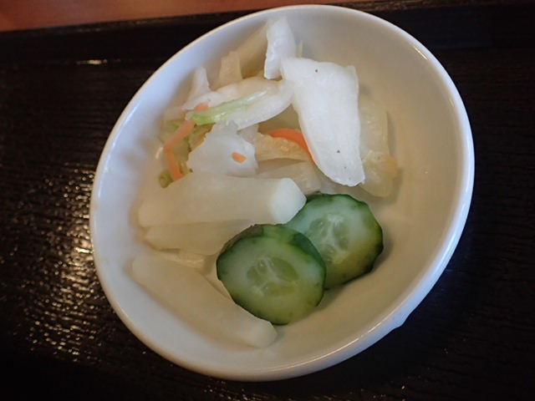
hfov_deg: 60.0
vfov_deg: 46.8
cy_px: 200
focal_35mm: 30
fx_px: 464
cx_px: 268
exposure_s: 1/125
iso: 640
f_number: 2.3
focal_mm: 5.5
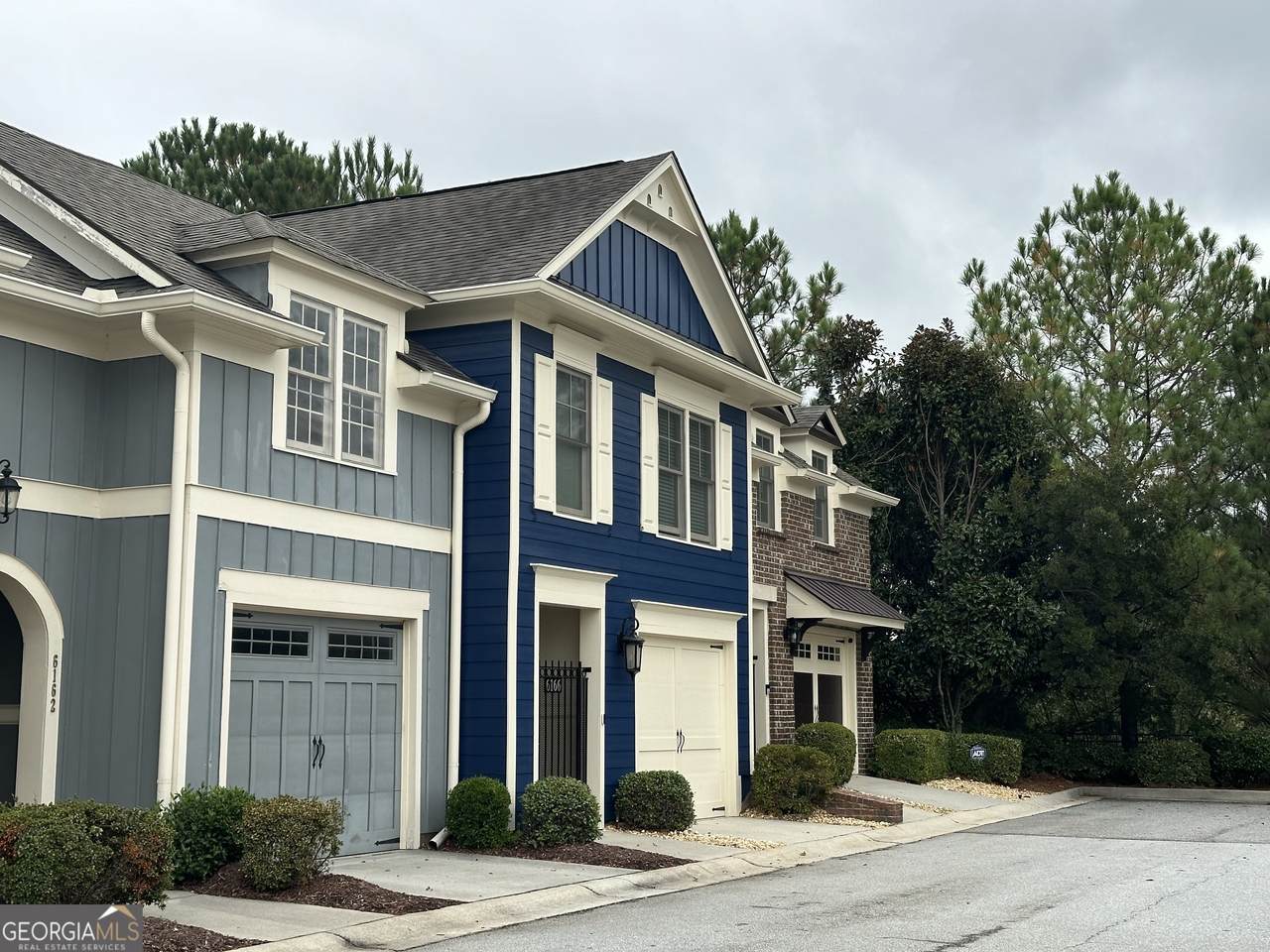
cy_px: 476
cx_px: 635
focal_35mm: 48
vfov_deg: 30.3
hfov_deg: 39.7
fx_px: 1761
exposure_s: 1/1815
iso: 64
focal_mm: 6.86
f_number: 1.78
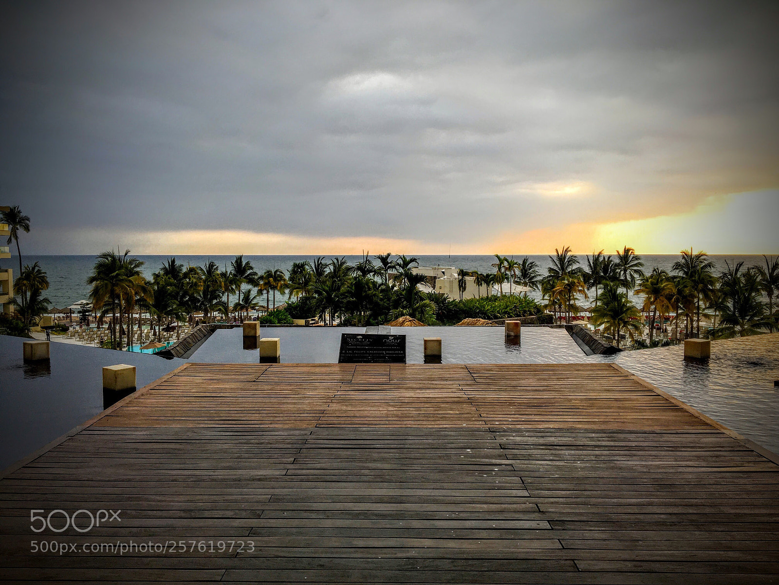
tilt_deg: -2.2
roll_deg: +0.5
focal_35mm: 29
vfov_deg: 48.2
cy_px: 292
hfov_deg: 61.7
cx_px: 390
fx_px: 653
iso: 25
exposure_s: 1/439
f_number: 2.2
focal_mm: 4.15
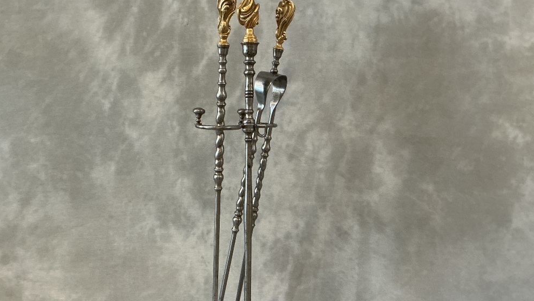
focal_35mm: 37
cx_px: 235
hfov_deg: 53.9
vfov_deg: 31.9
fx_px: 524
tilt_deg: -10.1
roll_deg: -0.1
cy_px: 190
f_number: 1.8
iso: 250
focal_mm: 3
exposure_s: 1/50
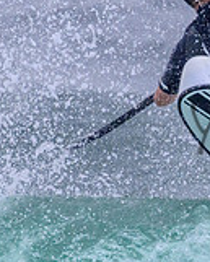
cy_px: 115
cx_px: 358
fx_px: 20949
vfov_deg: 0.7
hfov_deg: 0.6
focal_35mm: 2699
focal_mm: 800
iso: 1800
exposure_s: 1/1600
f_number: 11
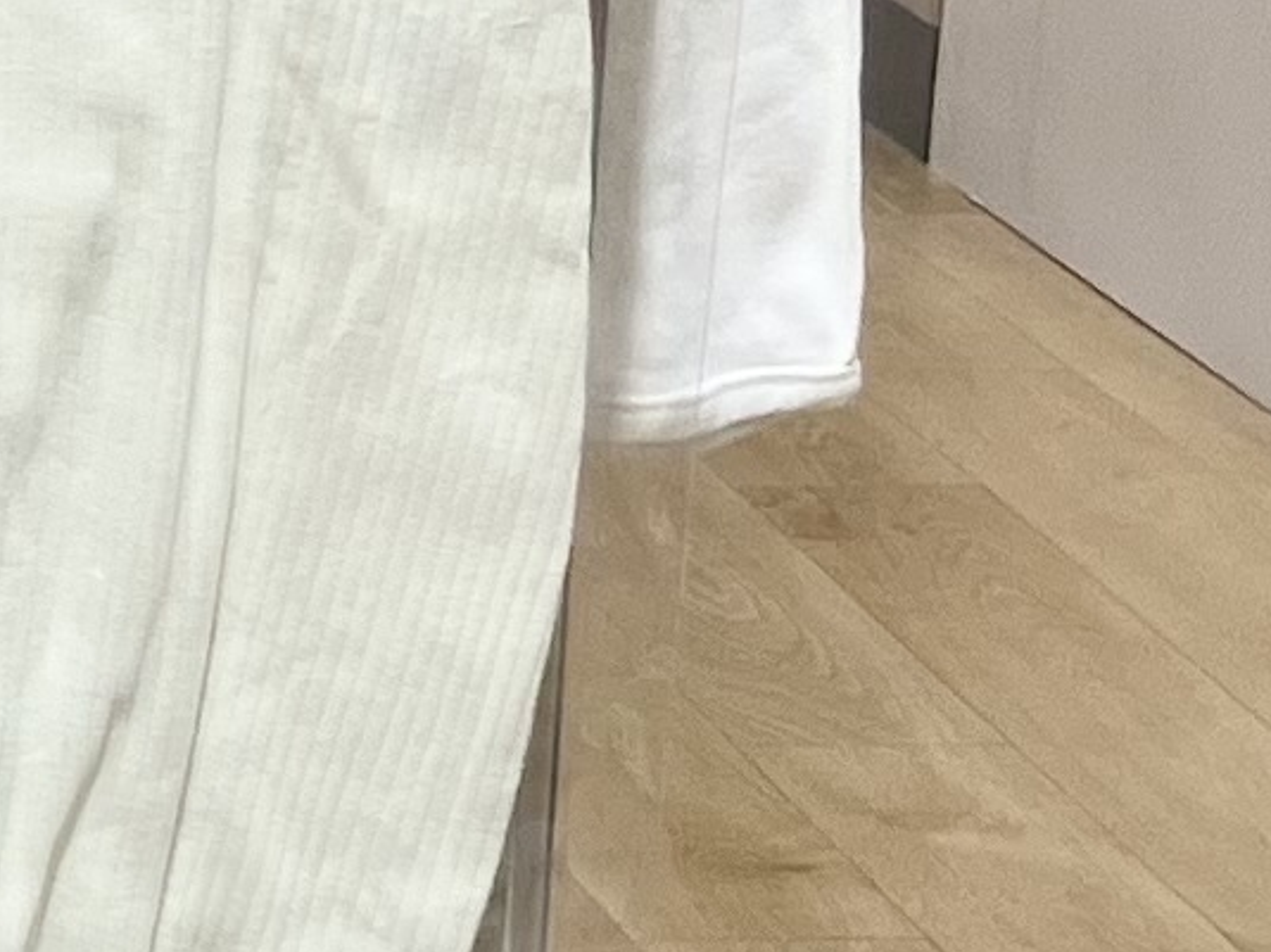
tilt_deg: -16.2
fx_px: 7746
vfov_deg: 7.0
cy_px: 641
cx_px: -1368
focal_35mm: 211
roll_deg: +0.2
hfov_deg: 8.8
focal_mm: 3.99
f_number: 1.8
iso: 40
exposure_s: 1/120
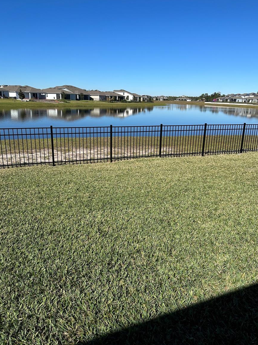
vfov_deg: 69.4
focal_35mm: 25
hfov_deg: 54.9
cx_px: 132
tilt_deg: -14.4
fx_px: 248
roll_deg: -0.5
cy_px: 169
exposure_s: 1/5525
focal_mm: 6.86
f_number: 1.78
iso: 80
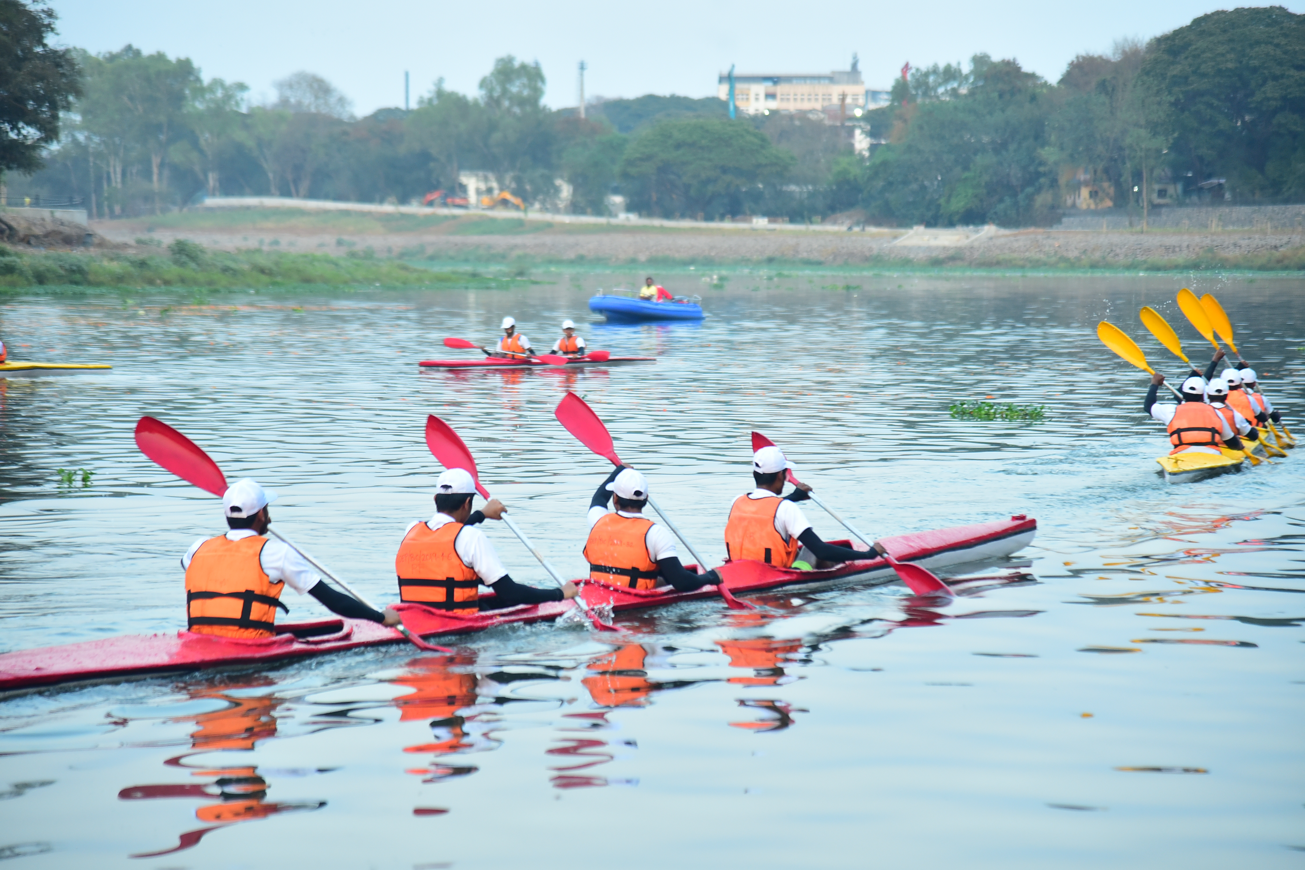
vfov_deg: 11.4
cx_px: 652
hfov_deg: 17.1
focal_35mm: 120
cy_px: 435
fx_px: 4350
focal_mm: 120
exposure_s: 1/125
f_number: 4
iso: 1250
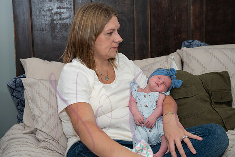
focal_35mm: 53
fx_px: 347
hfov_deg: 37.4
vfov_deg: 25.4
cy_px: 77
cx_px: 115
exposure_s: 1/320
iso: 800
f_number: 4
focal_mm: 51
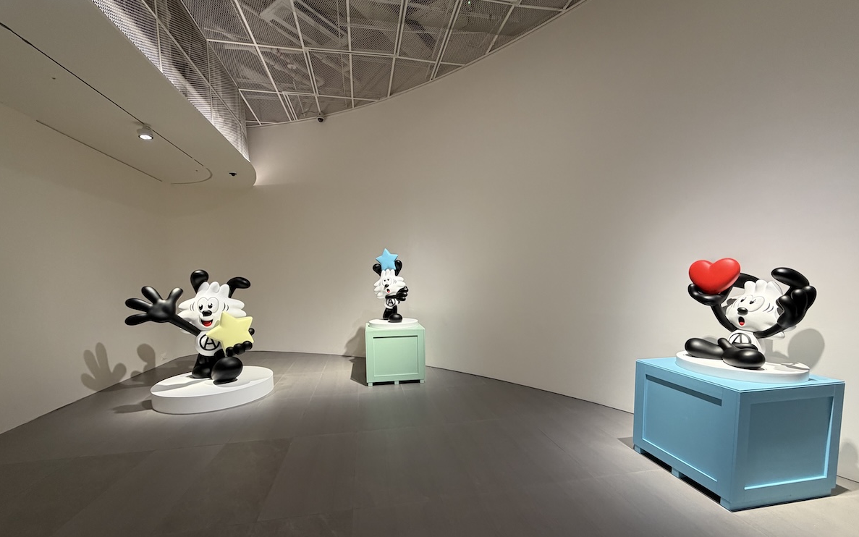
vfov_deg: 74.3
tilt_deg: -4.8
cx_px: 431
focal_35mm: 15
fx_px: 351
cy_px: 311
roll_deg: +0.8
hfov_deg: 101.5
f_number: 2.2
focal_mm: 2.22
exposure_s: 1/120
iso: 250
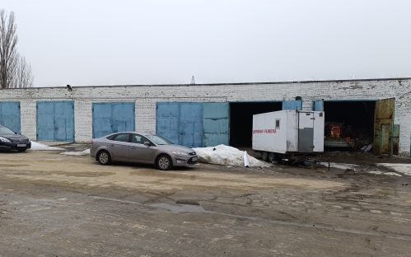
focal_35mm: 26
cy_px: 136
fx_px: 291
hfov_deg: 70.4
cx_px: 203
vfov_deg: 47.6
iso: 50
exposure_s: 1/292
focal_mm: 6.14
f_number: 1.65
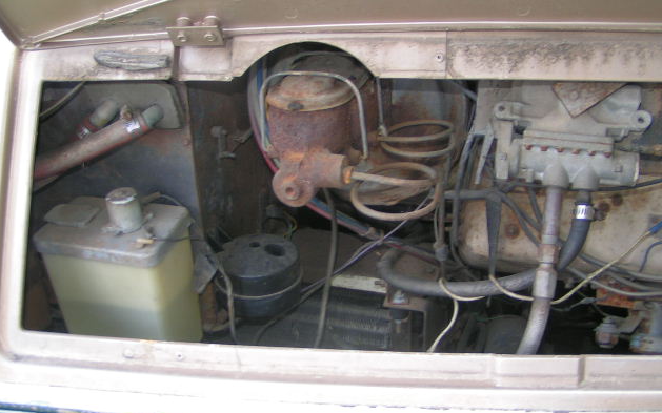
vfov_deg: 31.2
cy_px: 210
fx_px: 740
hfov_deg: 48.2
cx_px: 334
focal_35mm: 41
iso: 50
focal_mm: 5.8
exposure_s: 1/50
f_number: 2.8
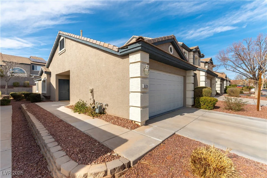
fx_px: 111
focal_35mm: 15
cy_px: 89
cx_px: 134
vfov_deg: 77.3
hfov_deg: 100.4
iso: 400
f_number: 10
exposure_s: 1/8000
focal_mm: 15
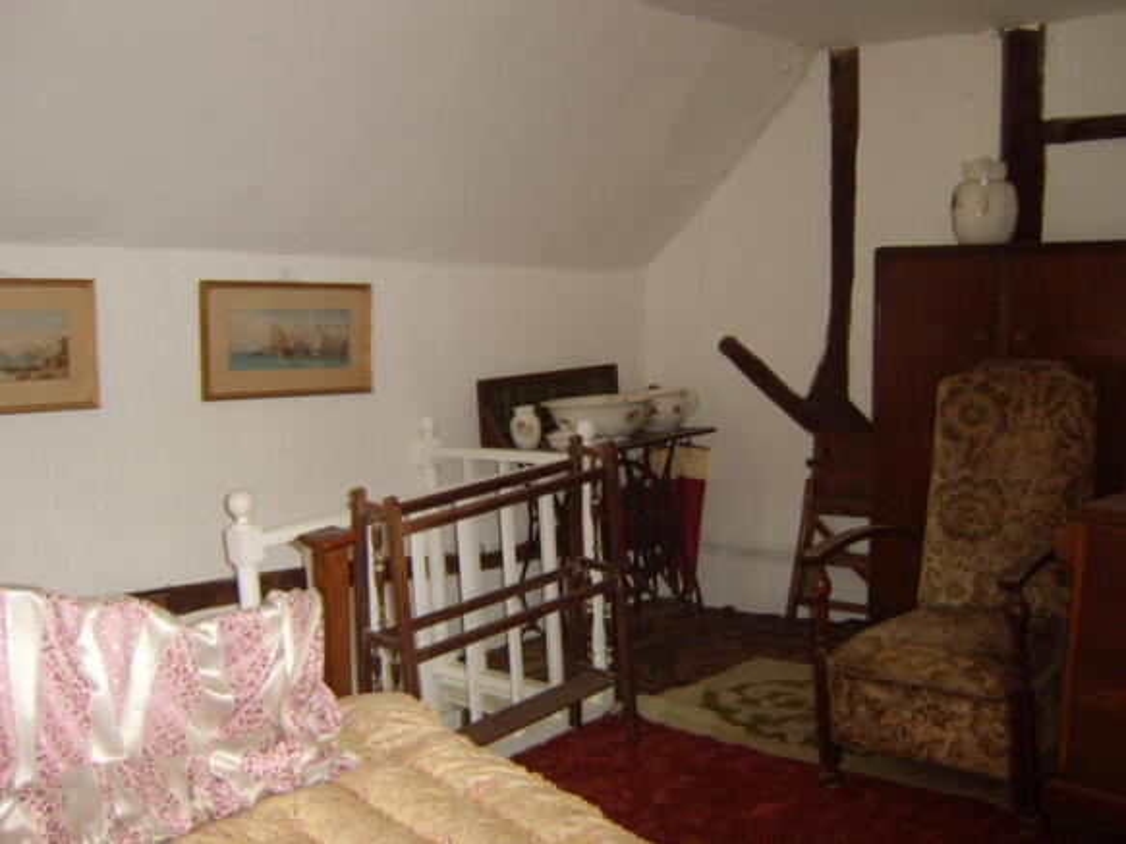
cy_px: 422
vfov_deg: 45.4
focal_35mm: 31
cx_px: 563
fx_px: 1008
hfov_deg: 58.4
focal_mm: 8.13
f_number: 2.7
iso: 141
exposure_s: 1/30
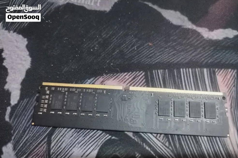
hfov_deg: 69.4
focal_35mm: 26
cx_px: 124
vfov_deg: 49.4
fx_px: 172
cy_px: 91
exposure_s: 1/25
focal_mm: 5.25
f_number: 1.75
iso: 2978
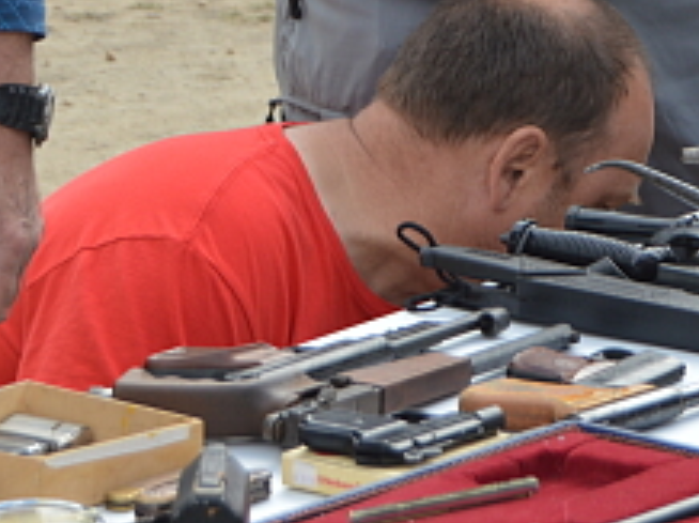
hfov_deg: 7.8
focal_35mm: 254
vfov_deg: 5.8
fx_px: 5123
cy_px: -263
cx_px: 616
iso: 100
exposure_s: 1/160
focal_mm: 48
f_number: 6.3
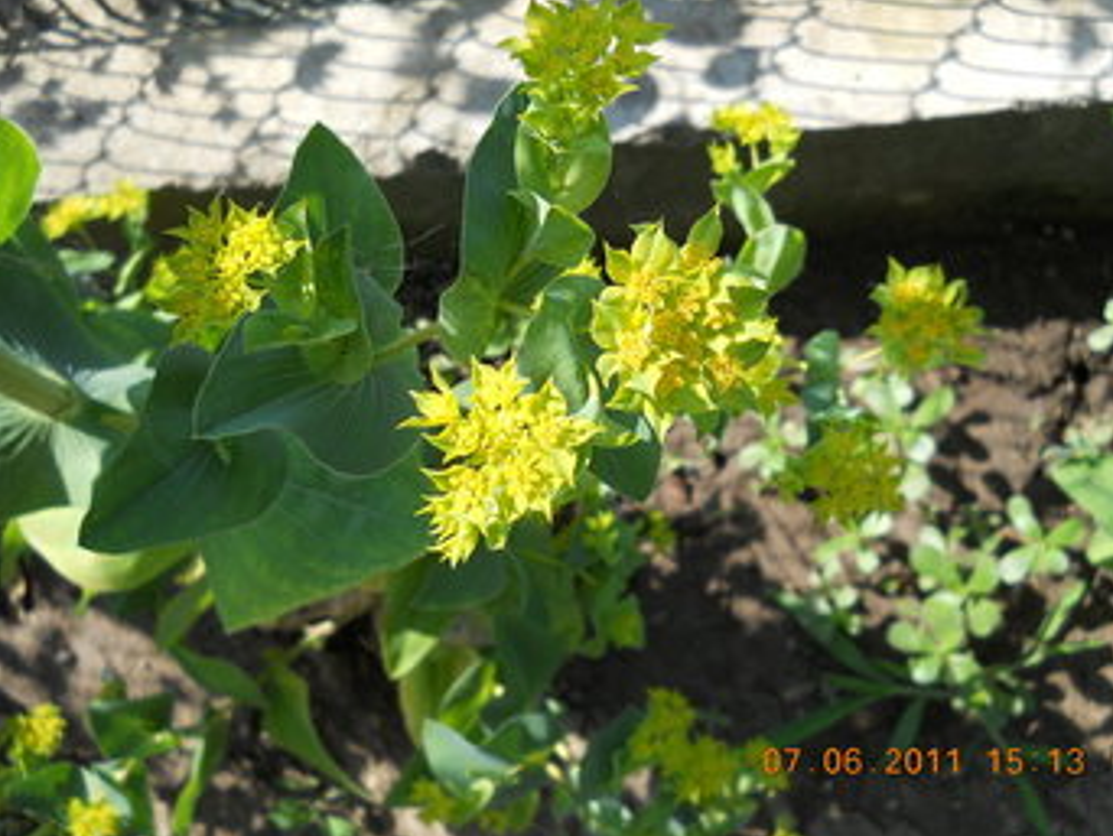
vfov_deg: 34.4
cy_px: 418
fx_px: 1351
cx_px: 566
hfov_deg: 44.8
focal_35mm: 42
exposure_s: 1/400
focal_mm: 6.72
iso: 80
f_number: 3.1
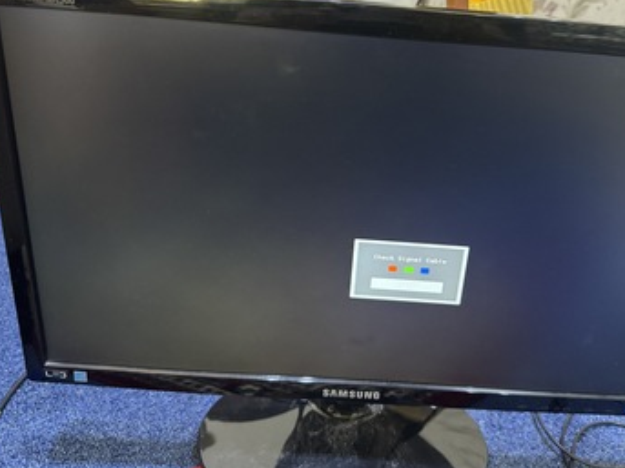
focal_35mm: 32
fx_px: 578
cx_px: 364
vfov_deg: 43.9
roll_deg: -2.8
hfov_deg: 56.5
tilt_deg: -24.6
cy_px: 187
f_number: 1.78
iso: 1000
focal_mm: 6.76
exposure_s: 1/40
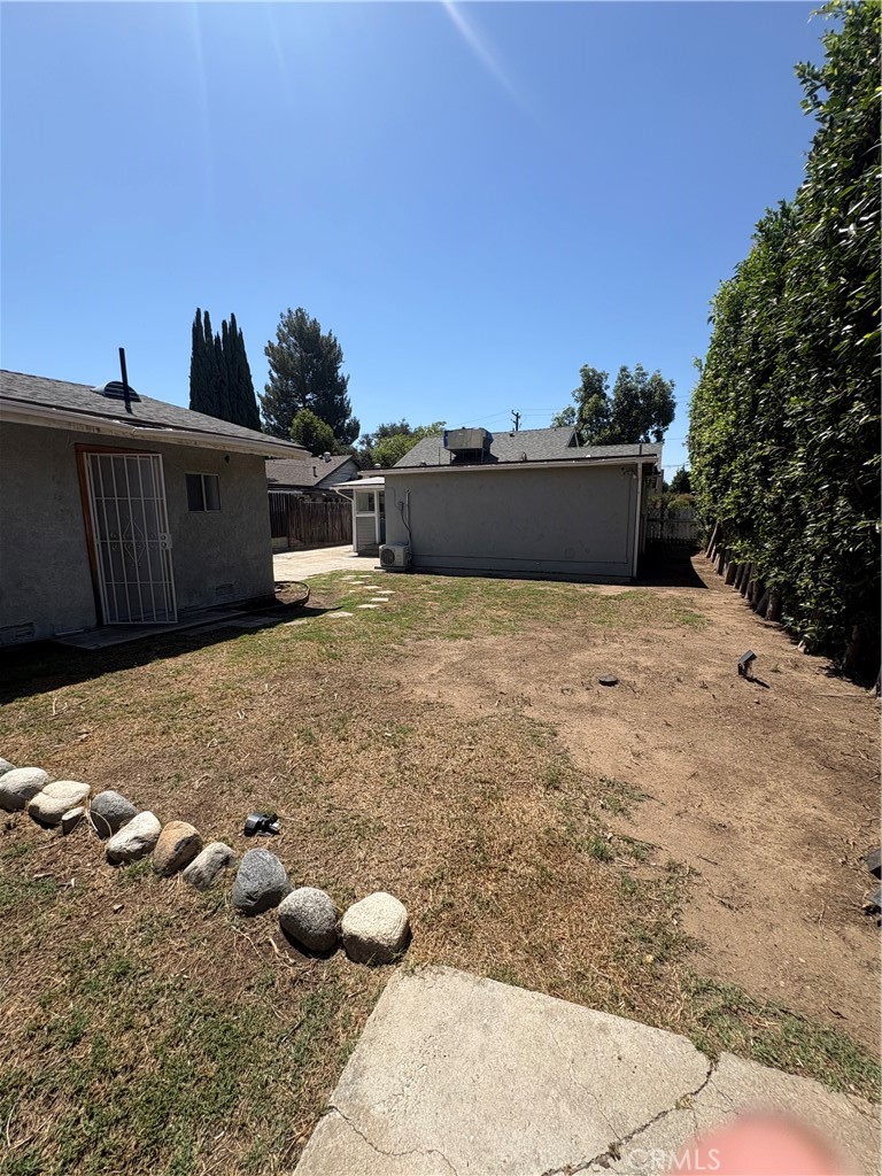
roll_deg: +0.4
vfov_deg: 102.1
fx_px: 476
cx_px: 441
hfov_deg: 85.7
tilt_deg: -8.5
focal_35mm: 14
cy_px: 588
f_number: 2.2
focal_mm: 2.22
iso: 50
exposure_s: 1/1637
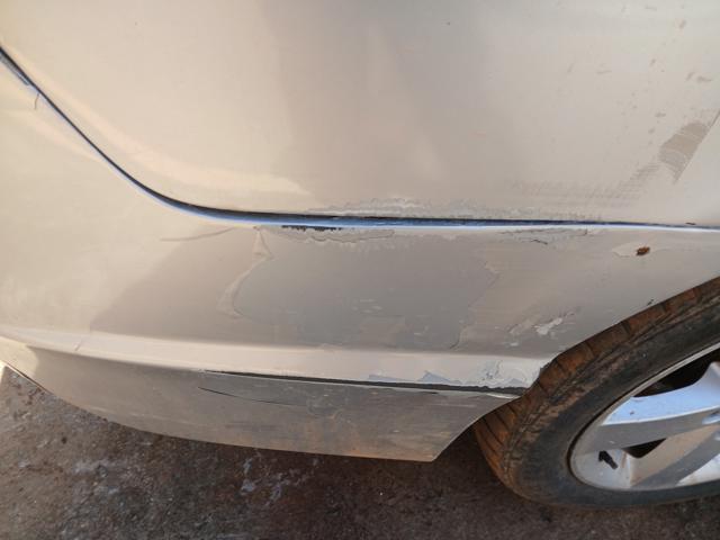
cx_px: 360
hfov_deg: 67.3
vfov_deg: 53.1
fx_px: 541
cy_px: 270
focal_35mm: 26
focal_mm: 3.98
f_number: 1.8
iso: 20
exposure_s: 1/120
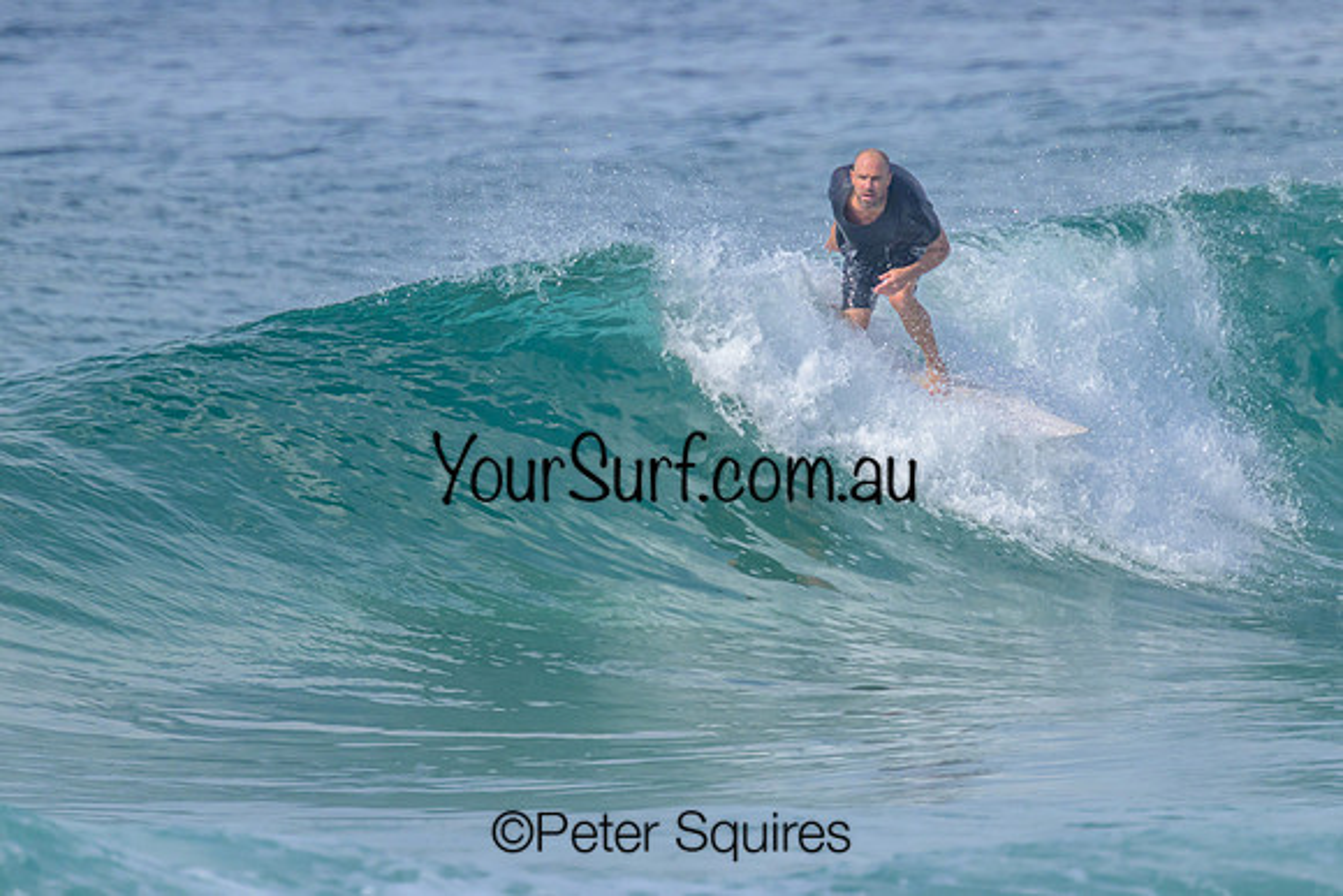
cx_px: 785
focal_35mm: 1043
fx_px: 38928
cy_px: 354
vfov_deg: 1.3
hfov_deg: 2.0
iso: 900
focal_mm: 800
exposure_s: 1/2000
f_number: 11
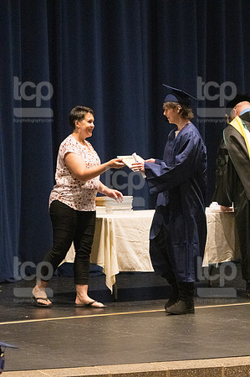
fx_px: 1952
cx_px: 125
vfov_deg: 11.0
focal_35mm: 187
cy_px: 188
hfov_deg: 7.3
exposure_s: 1/250
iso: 8000
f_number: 4.5
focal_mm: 125
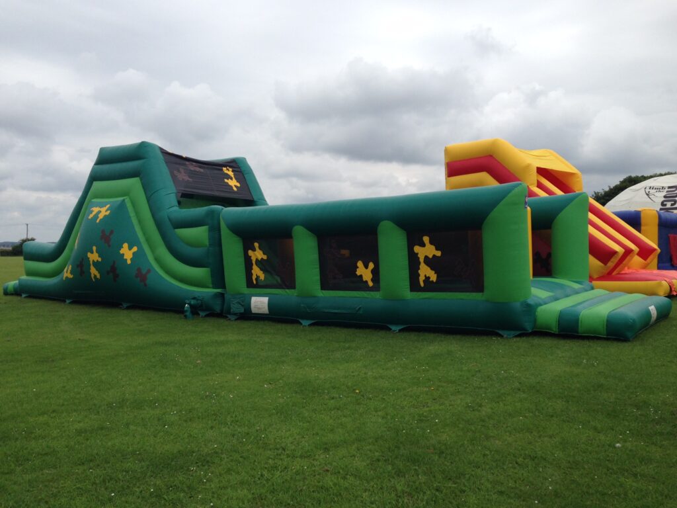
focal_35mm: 33
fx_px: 645
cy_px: 254
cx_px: 338
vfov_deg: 42.9
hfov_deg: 55.4
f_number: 2.4
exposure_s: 1/1808
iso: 50
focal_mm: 4.12
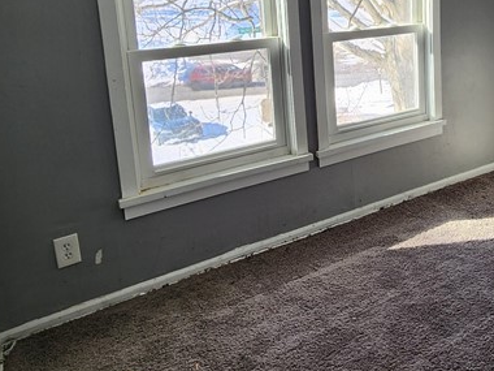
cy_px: 70
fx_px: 499
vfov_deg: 39.0
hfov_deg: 47.4
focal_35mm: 35
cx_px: 443
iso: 50
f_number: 2.2
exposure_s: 1/123
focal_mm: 2.2
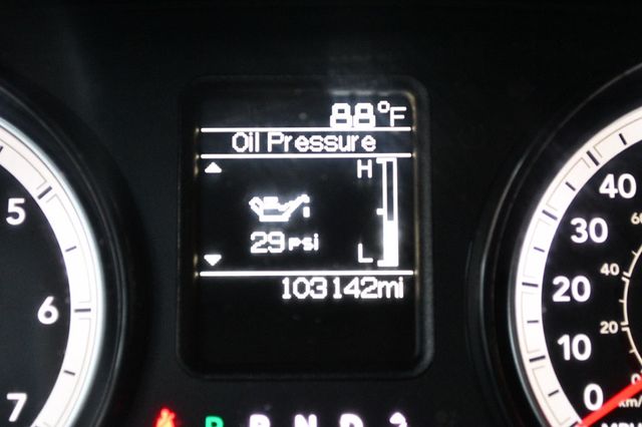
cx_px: 321
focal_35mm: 82
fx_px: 1462
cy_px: 214
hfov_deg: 24.8
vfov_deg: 16.6
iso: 4500
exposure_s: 1/60
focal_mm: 55
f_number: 5.6
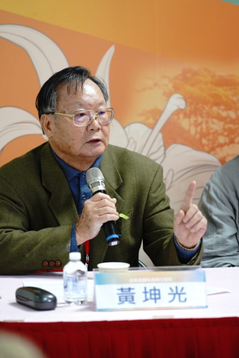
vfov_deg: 10.3
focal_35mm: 200
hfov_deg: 6.9
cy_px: 179
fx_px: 1991
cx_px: 120
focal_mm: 200
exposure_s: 1/125
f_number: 4
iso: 4000
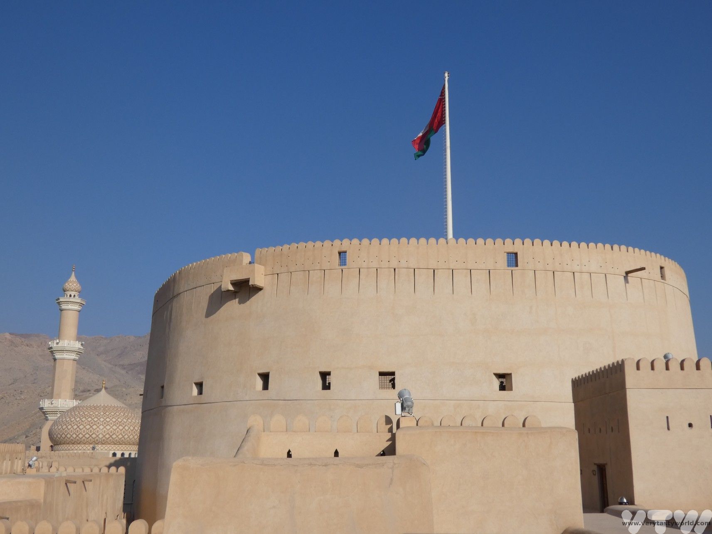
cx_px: 356
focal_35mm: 38
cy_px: 267
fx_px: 782
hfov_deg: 49.0
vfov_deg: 37.7
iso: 80
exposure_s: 1/1000
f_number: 5
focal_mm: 6.8
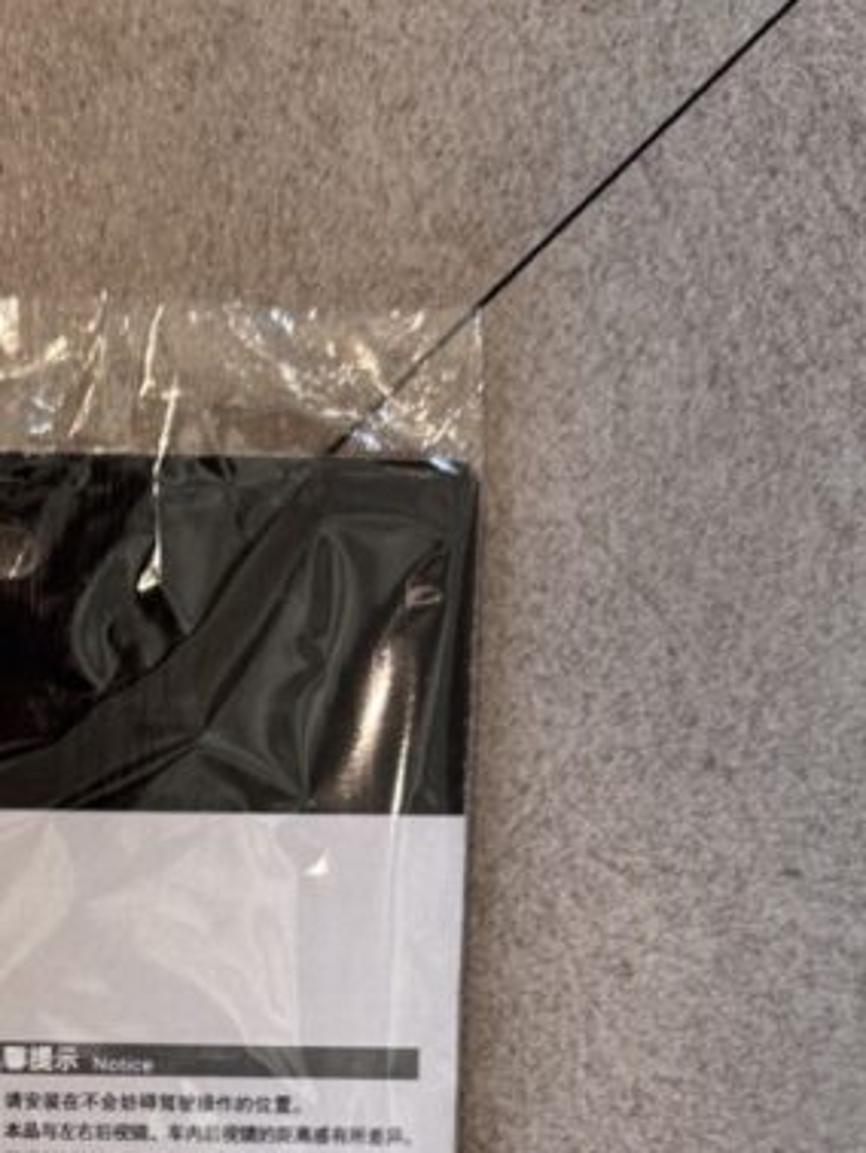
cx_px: 0
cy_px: 1190
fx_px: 2166
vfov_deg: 27.8
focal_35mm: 65
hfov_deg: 21.8
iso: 200
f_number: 1.78
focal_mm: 6.76
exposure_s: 1/60
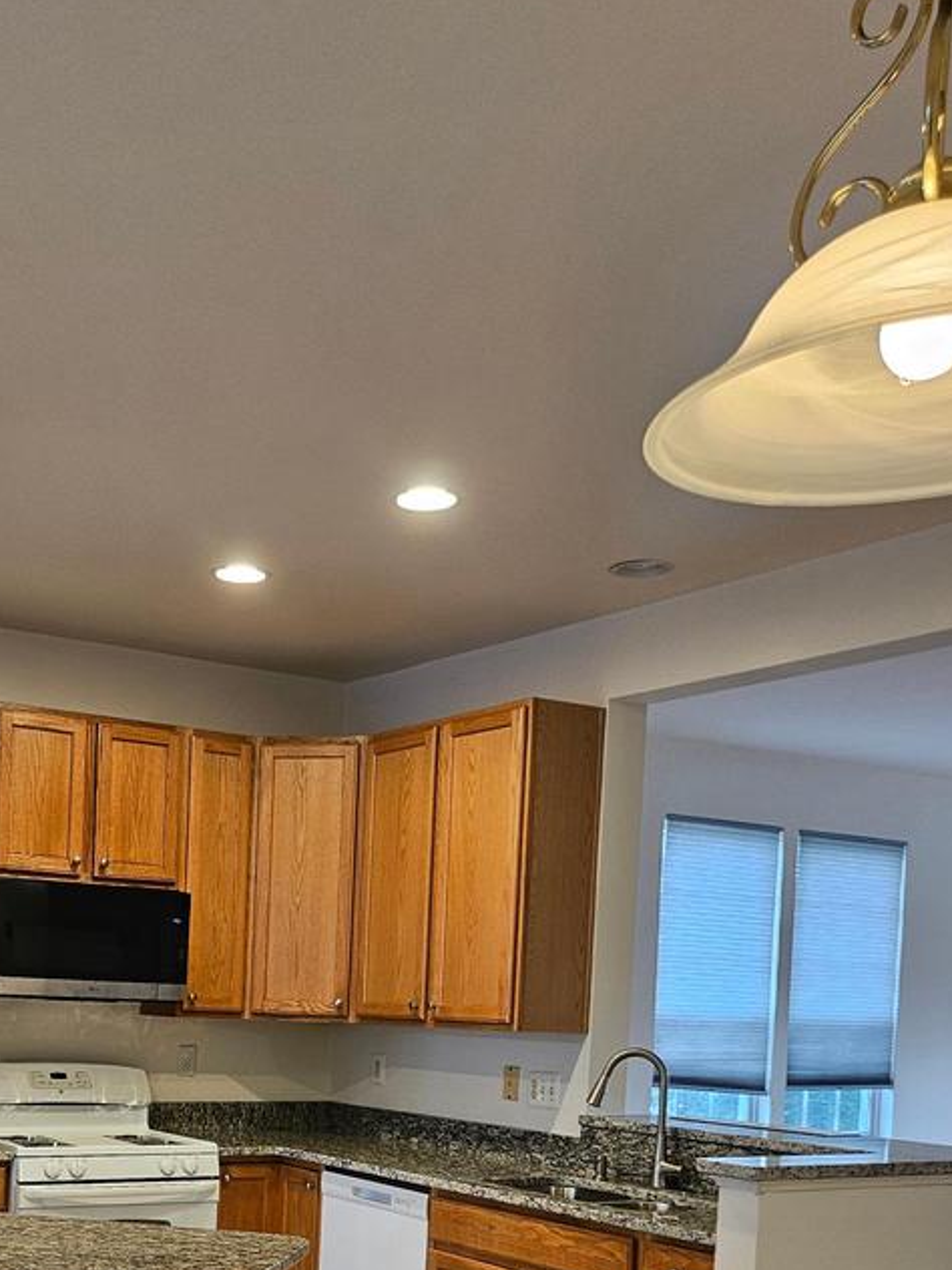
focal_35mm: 41
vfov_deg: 43.1
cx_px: 235
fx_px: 1503
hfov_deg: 34.4
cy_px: 1063
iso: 100
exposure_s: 1/120
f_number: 1.8
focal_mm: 5
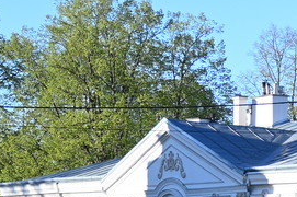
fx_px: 1027
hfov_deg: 15.8
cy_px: 259
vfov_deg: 10.7
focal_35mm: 125
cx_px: 364
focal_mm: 25
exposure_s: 1/320
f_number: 4.2
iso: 100
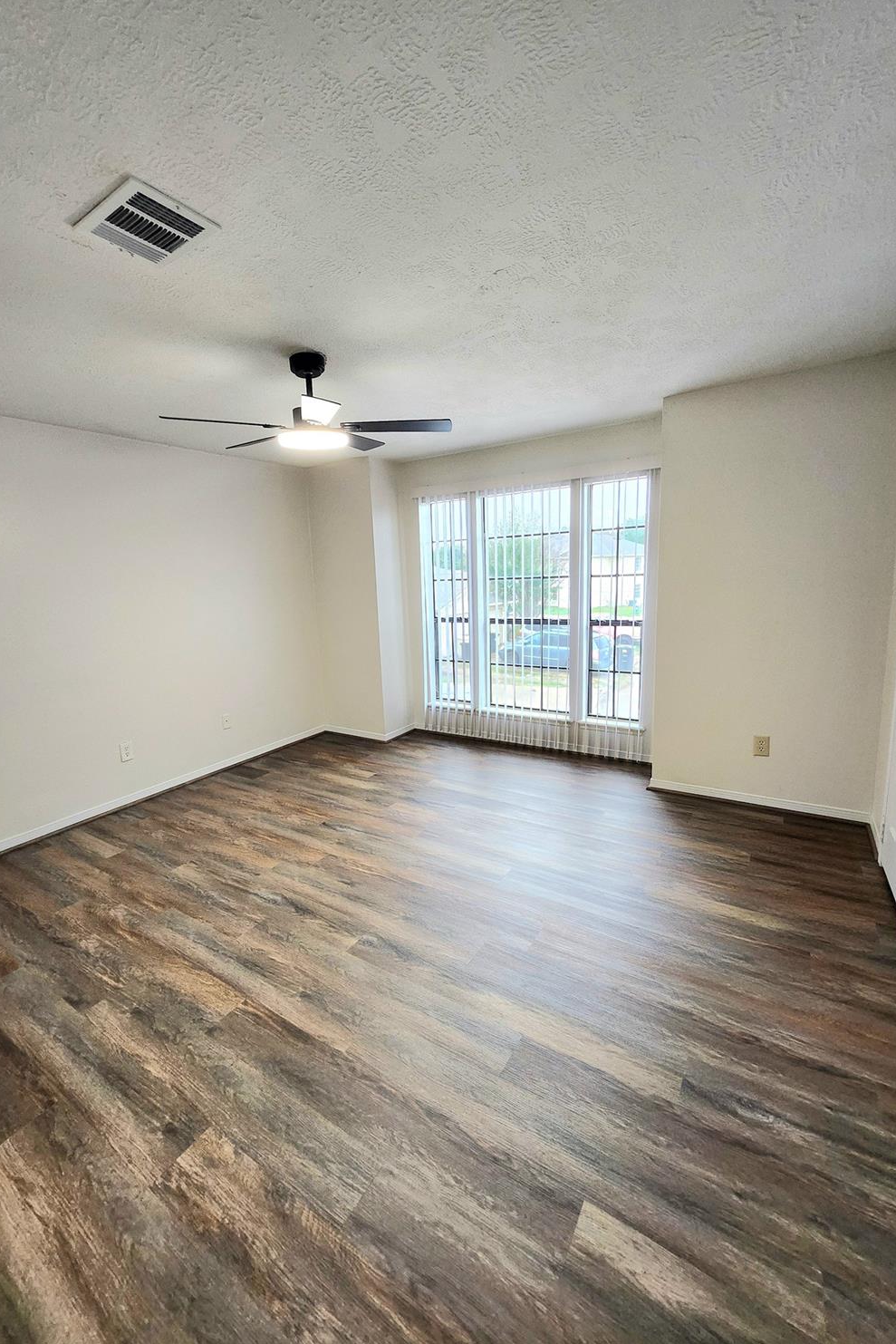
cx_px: 411
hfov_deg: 81.1
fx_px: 523
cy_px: 664
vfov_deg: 104.2
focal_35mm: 14
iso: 160
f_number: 2.2
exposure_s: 1/60.2
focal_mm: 1.74
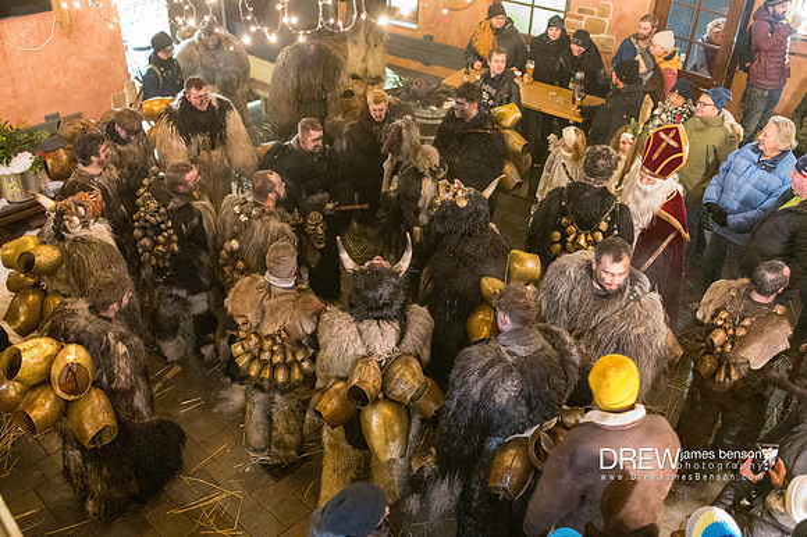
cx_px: 404
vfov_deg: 37.8
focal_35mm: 35
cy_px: 268
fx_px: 784
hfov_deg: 54.5
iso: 25600
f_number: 2.2
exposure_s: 1/60
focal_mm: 35
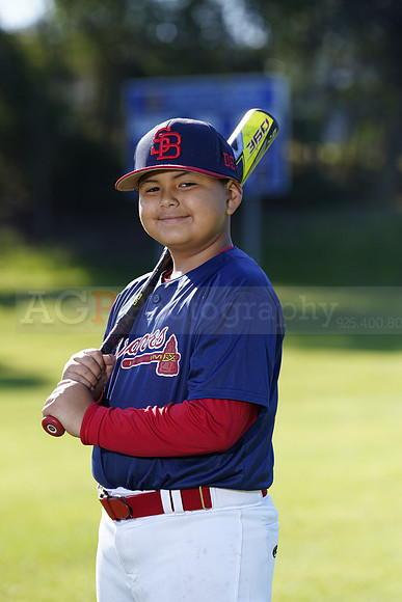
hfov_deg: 6.9
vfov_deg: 10.3
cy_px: 301
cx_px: 201
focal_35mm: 200
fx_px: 3348
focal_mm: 200
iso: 100
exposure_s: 1/250
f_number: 5
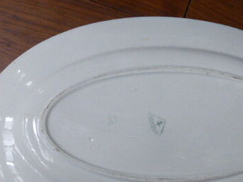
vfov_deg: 30.7
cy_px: 146
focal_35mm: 46
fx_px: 323
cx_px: 159
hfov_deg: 40.8
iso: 400
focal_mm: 4.3
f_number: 3.3
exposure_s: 1/60
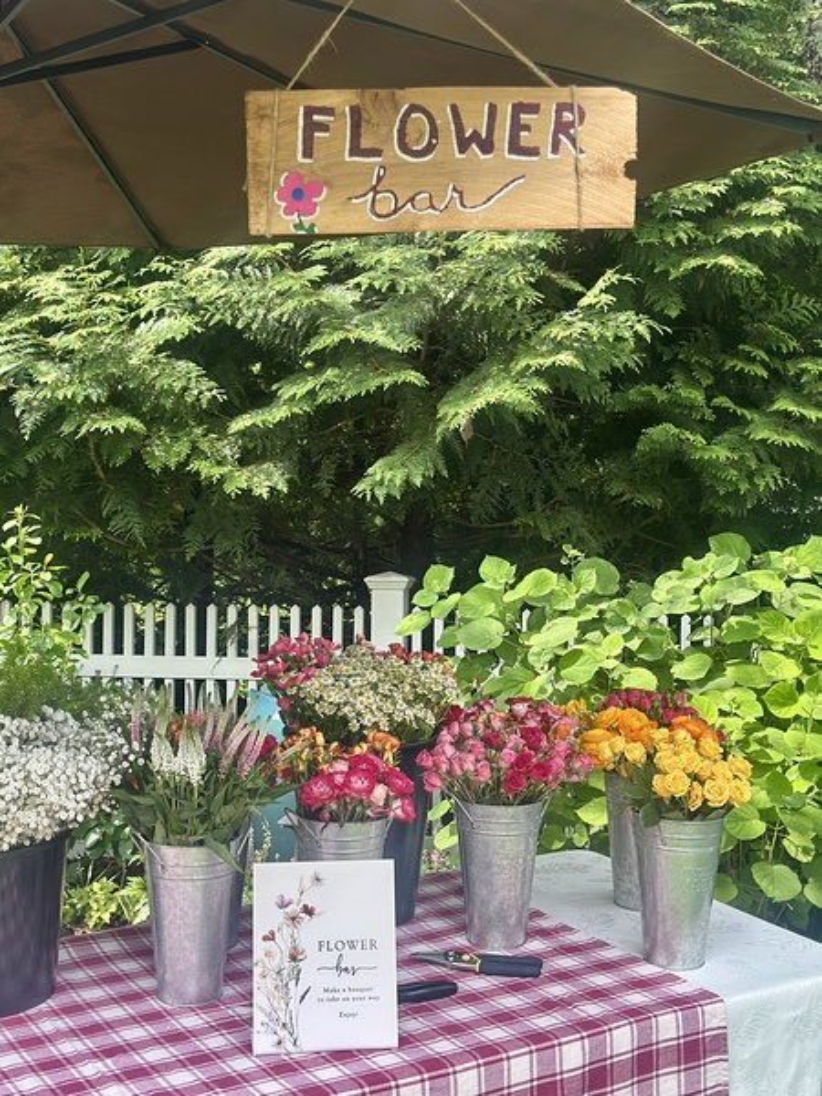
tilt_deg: +0.1
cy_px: 548
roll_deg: -1.0
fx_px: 1520
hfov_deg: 30.3
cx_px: 411
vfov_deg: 39.7
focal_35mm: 48
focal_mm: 6.86
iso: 80
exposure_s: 1/631
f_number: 1.78
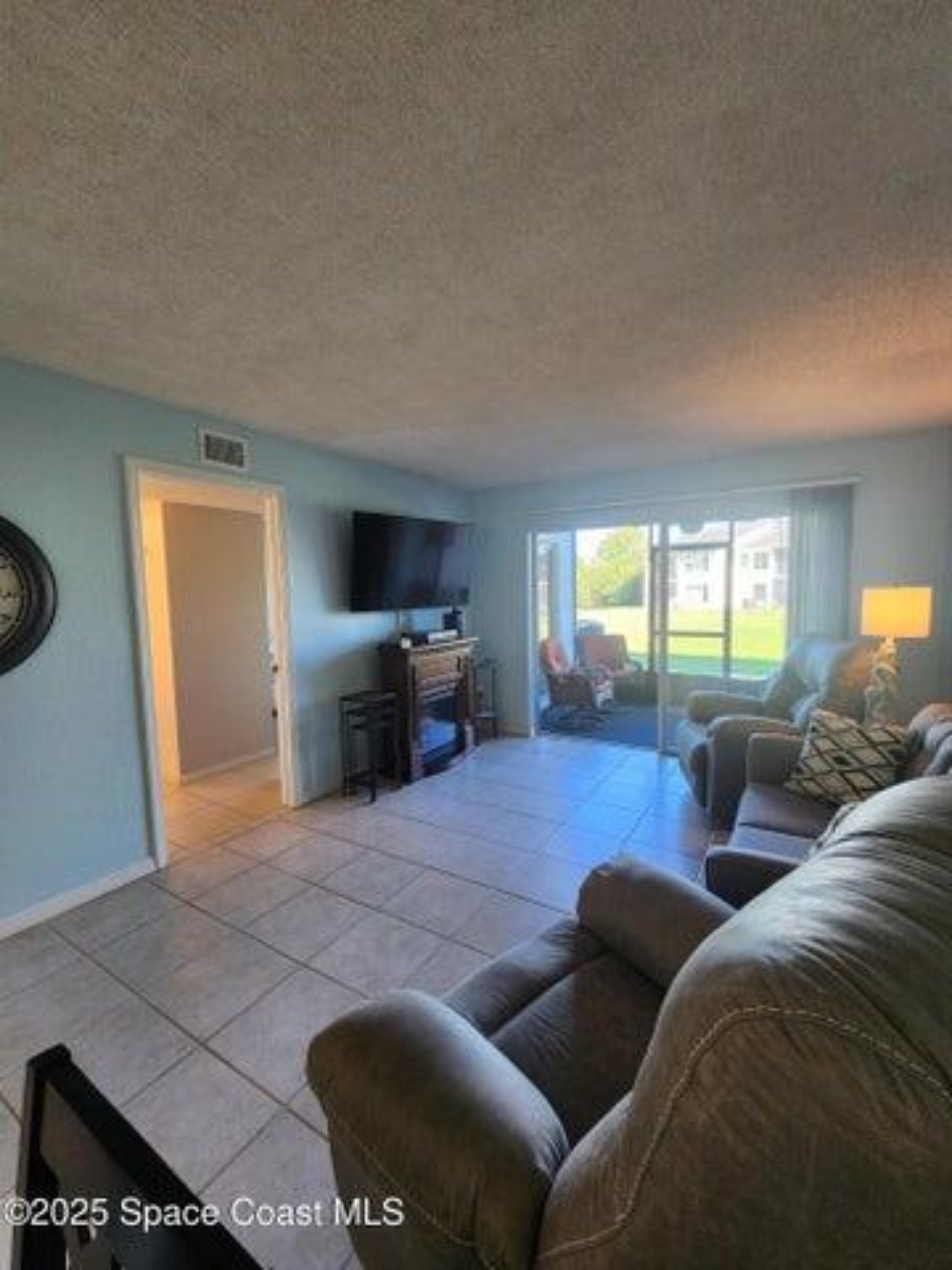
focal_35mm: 13
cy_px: 635
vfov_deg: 106.2
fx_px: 477
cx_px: 476
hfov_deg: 89.9
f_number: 2.2
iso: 160
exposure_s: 1/60
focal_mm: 2.2
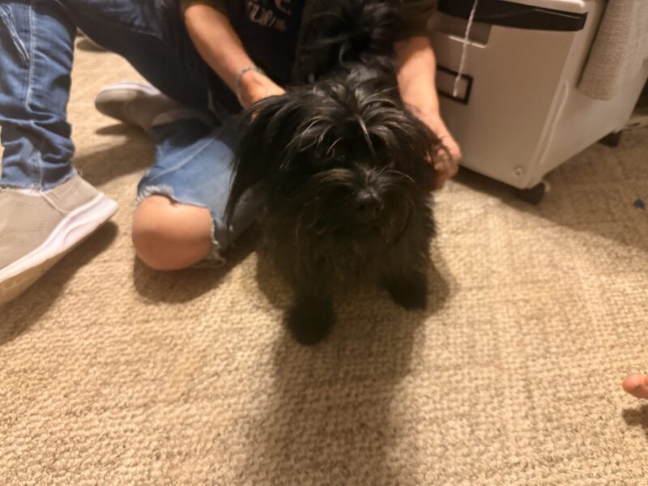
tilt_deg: -37.6
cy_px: 243
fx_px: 449
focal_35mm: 24
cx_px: 324
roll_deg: -1.1
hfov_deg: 71.6
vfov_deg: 56.8
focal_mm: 6.76
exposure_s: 1/30
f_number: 1.78
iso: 800
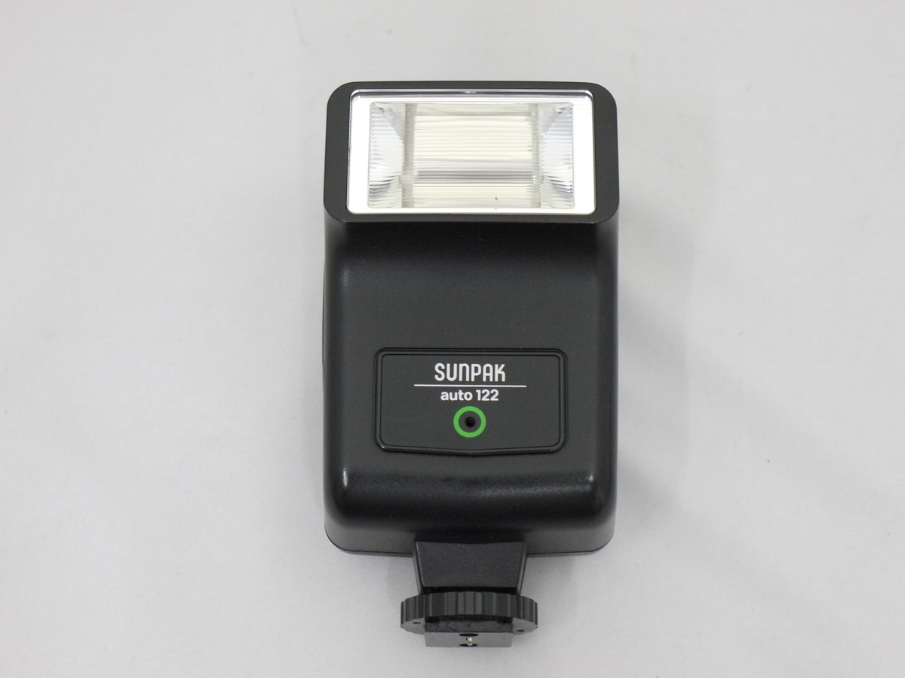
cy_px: 339
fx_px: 1830
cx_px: 452
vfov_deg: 21.0
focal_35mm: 70
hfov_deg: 27.8
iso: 800
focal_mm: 35
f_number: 5.5
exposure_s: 1/80
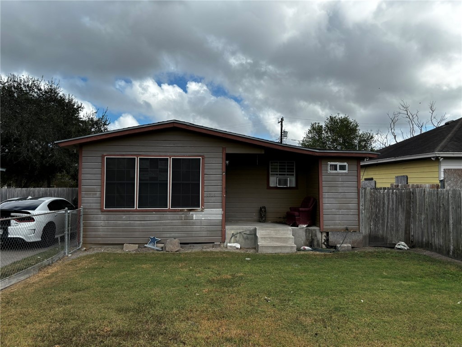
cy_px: 174
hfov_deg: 67.3
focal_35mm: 26
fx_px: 347
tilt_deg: +3.3
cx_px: 231
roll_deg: -0.4
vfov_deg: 53.1
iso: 50
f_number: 1.6
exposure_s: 1/3205
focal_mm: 5.96
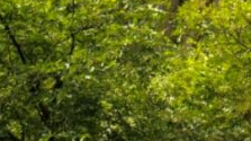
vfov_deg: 3.4
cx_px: 173
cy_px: -247
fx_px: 2301
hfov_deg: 6.2
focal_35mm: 346
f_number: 13
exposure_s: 1/160
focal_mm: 48
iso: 320
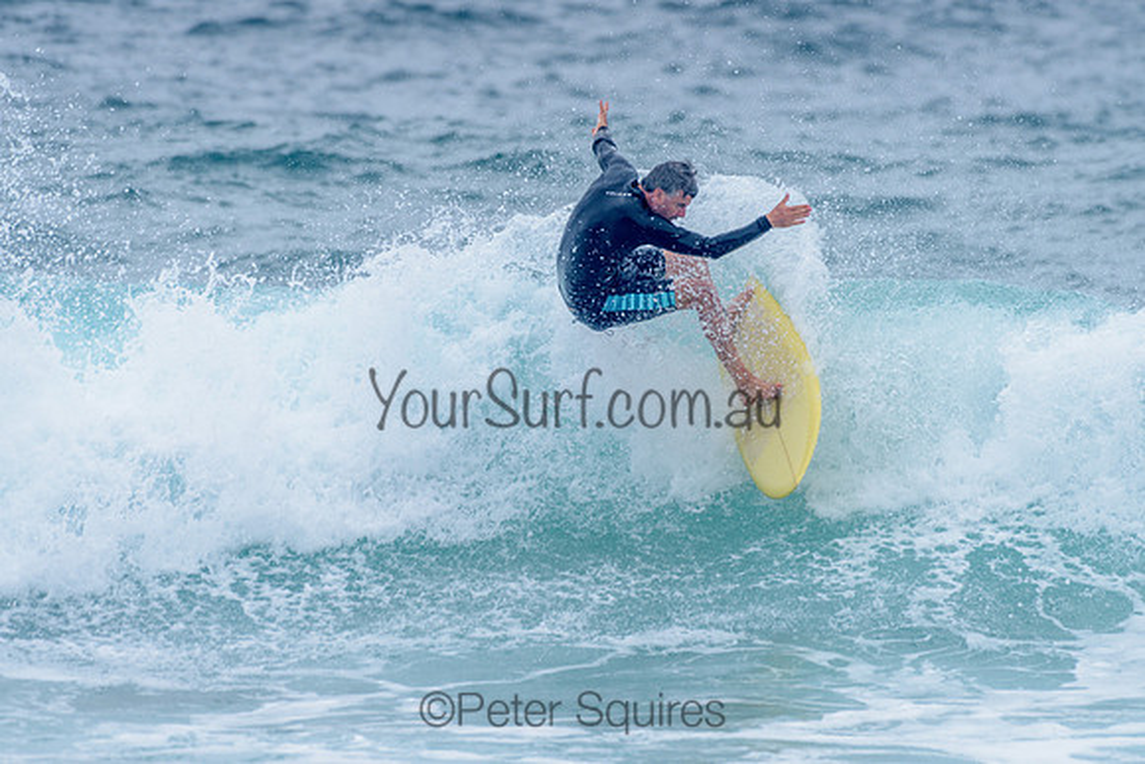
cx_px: 613
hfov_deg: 3.4
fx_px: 19494
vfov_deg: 2.2
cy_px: 296
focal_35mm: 613
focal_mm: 500
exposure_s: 1/2000
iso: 160
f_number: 5.6
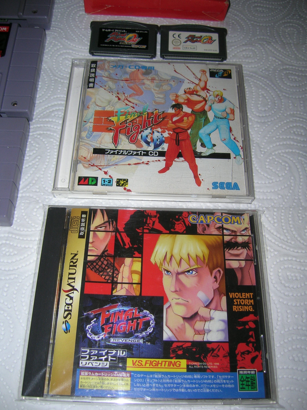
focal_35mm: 34
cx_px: 154
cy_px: 205
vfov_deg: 54.0
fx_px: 402
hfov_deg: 41.8
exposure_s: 1/60.1
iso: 50
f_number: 2.9
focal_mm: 5.7
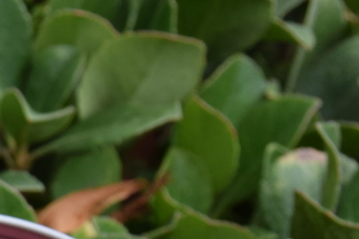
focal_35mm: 207
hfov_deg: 9.2
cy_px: 460
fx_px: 2064
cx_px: -421
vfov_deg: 6.5
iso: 200
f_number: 7.1
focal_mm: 26
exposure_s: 1/320
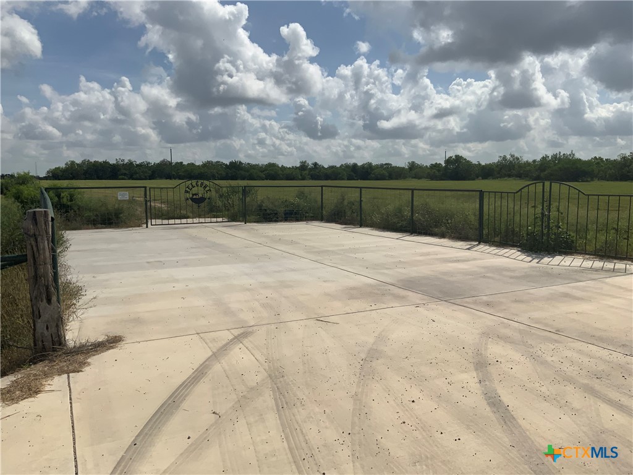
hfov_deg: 61.7
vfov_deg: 48.2
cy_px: 238
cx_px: 316
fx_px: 530
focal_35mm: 29
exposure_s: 1/7407
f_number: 1.8
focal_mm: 3
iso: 20
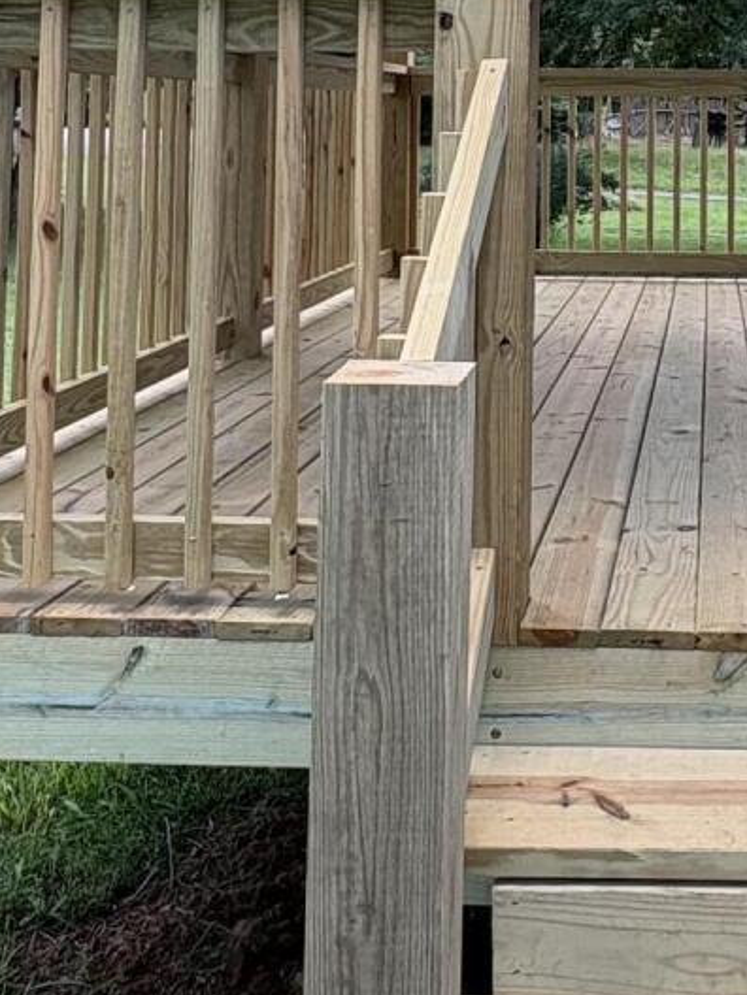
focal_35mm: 53
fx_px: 1525
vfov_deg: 33.5
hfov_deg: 26.7
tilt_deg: +4.0
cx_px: 660
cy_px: 30
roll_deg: -0.7
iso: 50
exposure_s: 1/263
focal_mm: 2.22
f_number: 2.2
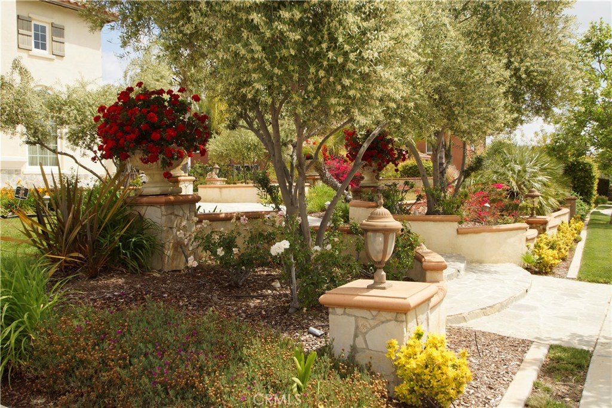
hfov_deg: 53.1
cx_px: 306
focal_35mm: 36
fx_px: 612
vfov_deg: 36.9
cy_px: 204
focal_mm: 24
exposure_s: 1/200
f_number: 8
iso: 100
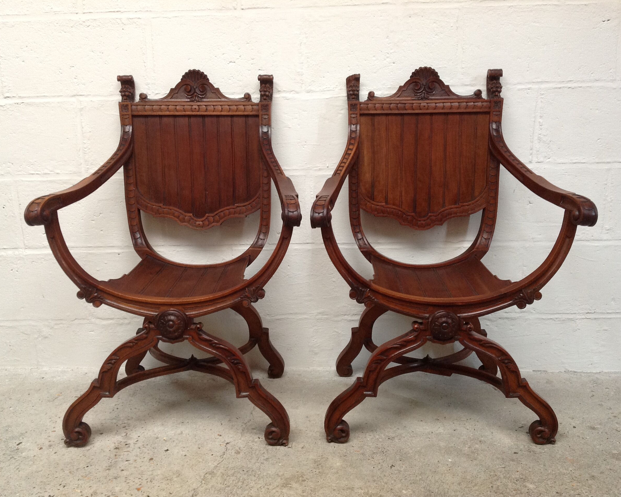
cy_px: 250
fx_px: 680
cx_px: 309
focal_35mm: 37
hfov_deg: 49.1
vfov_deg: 40.1
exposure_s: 1/15
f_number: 2.4
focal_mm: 4.28
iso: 160
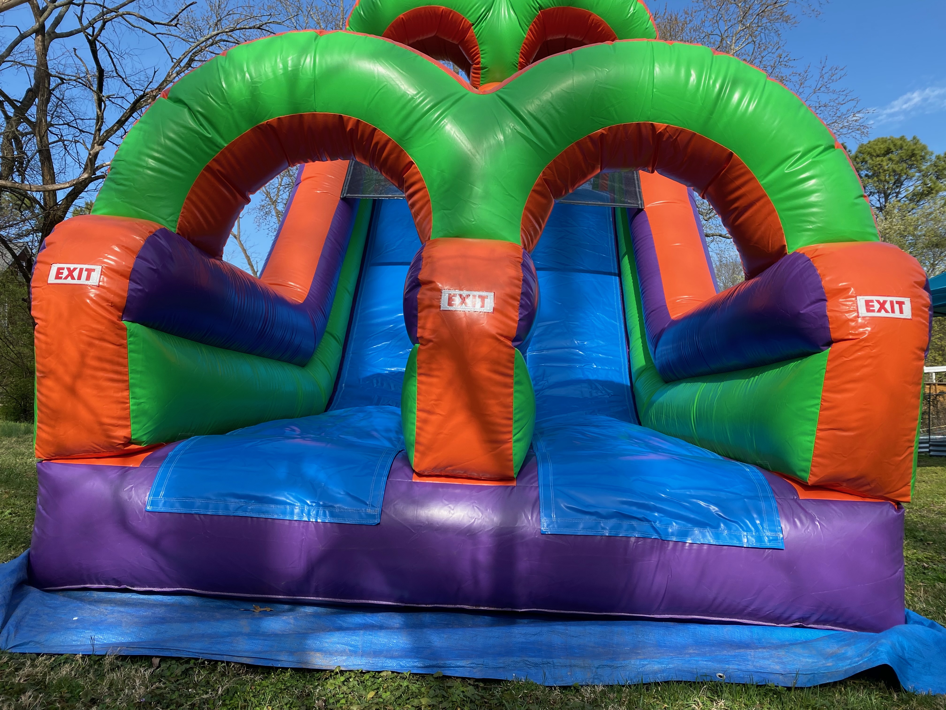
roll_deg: +1.3
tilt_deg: +4.2
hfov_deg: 67.3
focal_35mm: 26
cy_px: 355
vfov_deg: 53.1
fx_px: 711
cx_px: 473
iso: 32
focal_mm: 4.25
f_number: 1.8
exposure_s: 1/1193
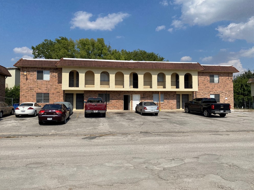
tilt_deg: +3.8
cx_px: 122
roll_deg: +0.1
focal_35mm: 27
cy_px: 94
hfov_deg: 65.3
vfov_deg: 51.4
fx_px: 198
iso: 32
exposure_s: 1/5236
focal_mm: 4.25
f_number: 1.8
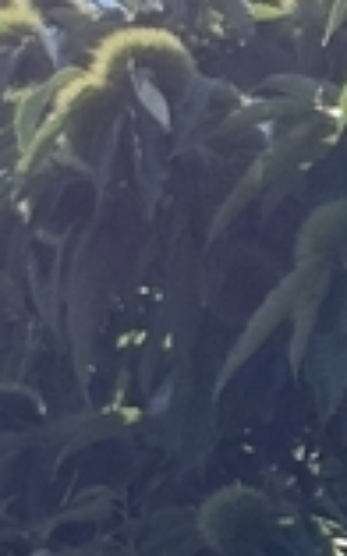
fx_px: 3196
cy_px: 421
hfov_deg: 5.7
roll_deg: -2.5
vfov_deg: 9.9
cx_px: 1105
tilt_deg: +33.5
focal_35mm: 211
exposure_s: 1/2160
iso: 25
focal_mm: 4.25
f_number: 1.8
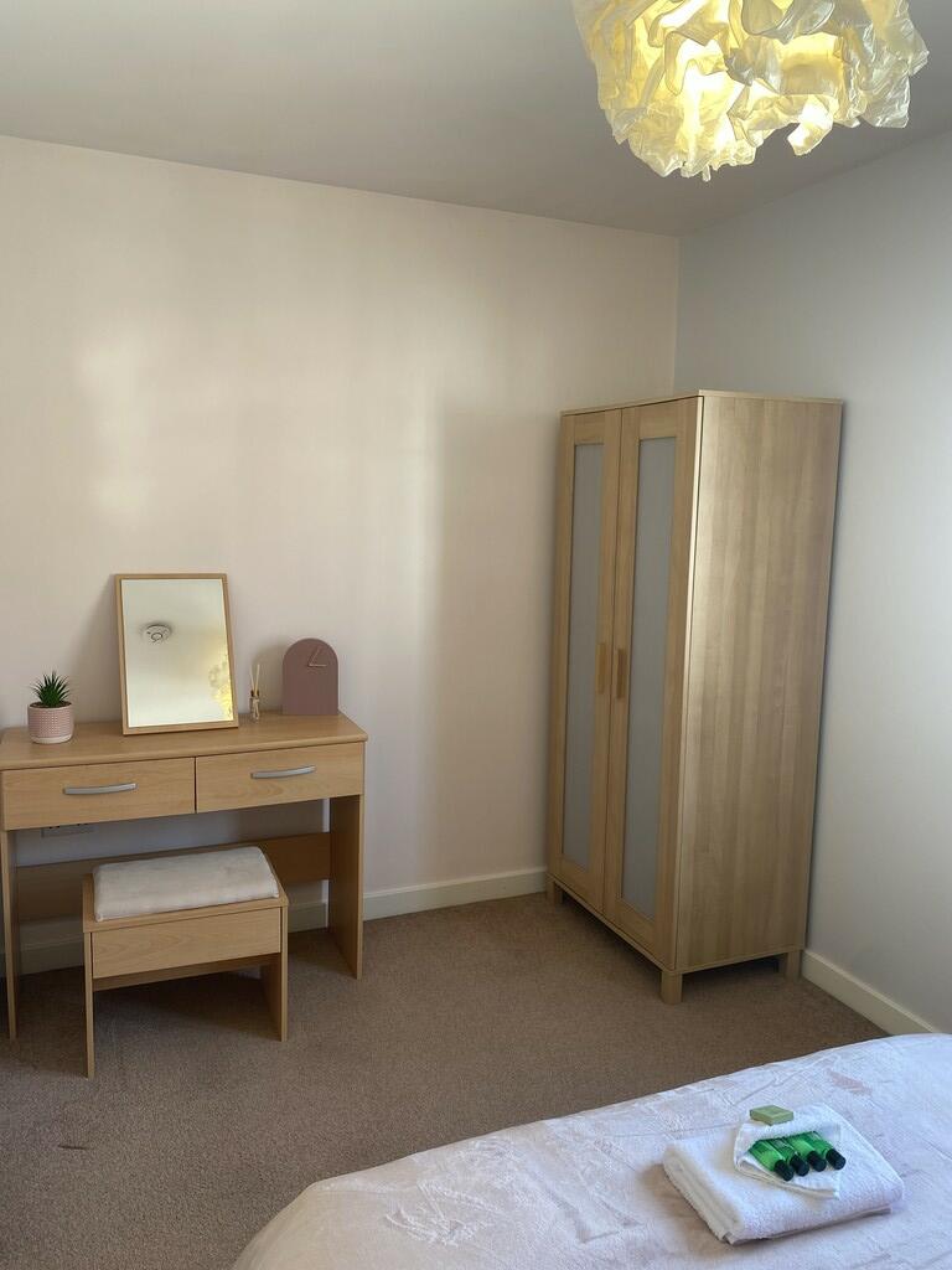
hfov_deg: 53.1
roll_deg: -1.2
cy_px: 635
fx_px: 953
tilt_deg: -8.0
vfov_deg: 67.3
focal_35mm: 26
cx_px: 476
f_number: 1.8
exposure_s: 1/100
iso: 64
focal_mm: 4.25
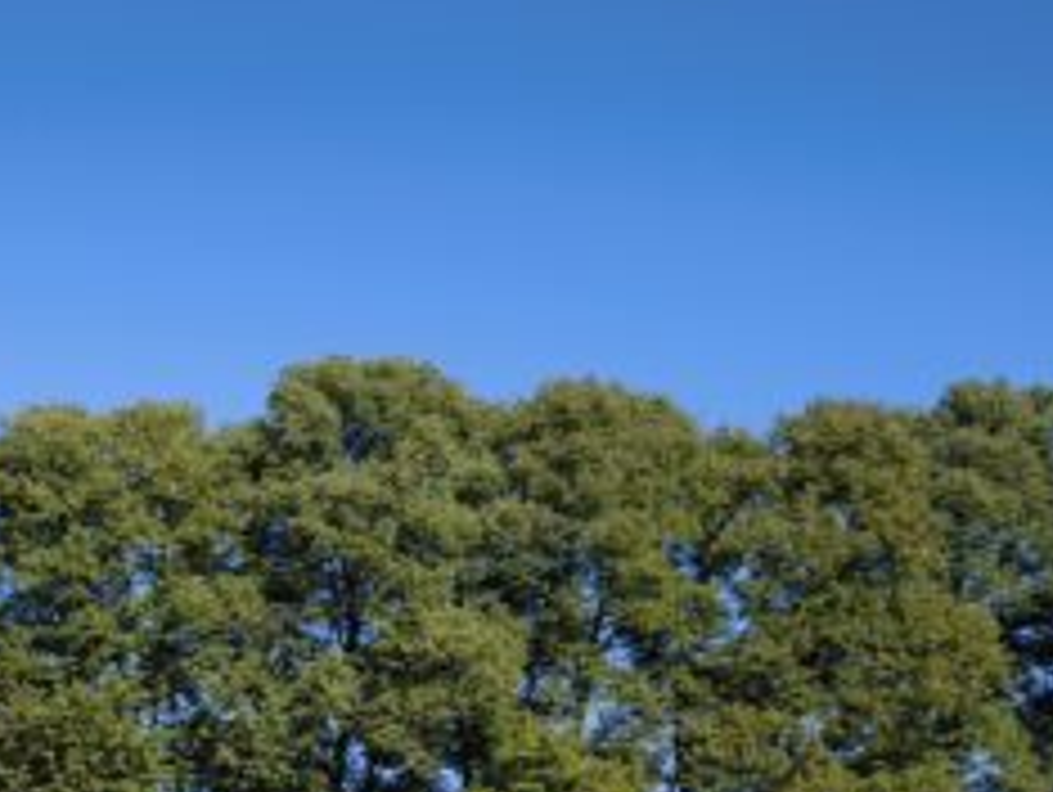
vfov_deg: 17.1
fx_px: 2497
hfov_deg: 23.1
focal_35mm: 82
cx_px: 86
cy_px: 986
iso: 50
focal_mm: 6.92
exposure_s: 1/3118
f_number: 1.9
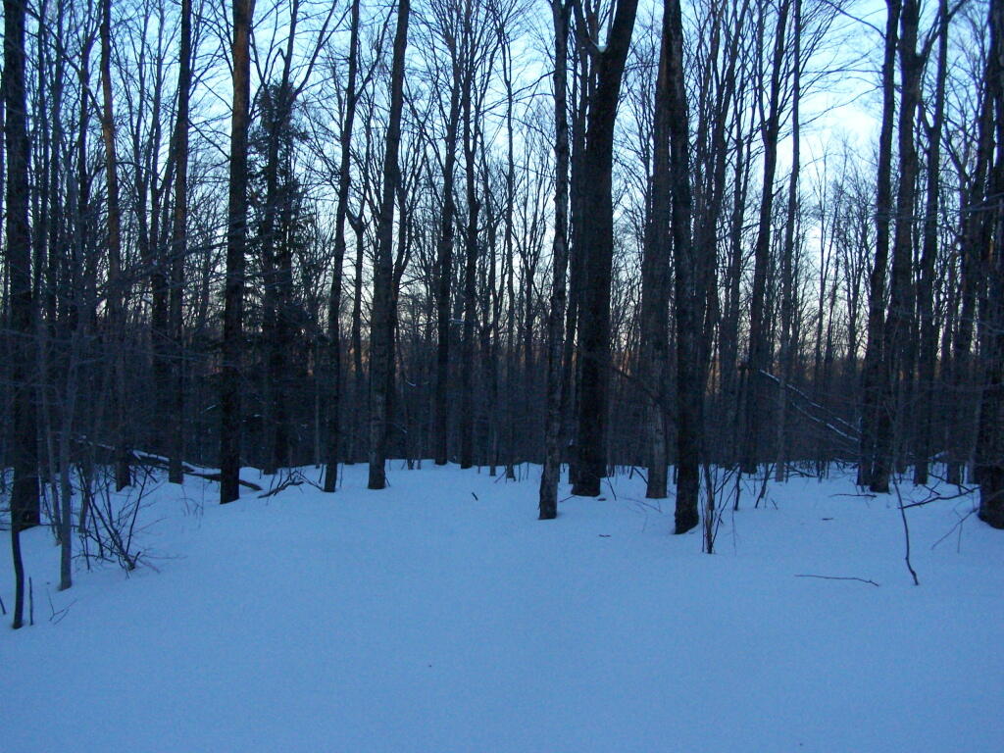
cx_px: 502
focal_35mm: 40
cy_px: 376
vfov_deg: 36.0
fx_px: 1160
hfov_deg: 46.8
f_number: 4
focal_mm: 6.7
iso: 400
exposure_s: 1/640
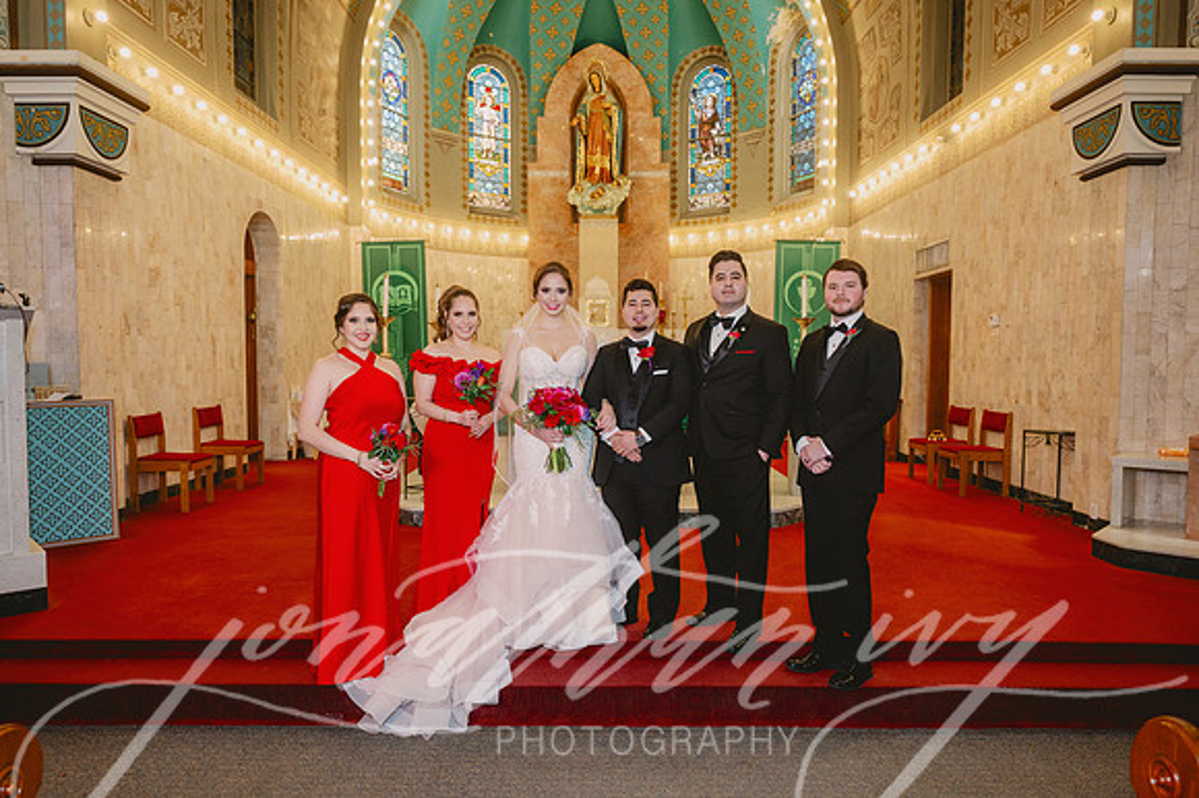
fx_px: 799
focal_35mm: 24
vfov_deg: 53.1
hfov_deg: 73.8
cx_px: 600
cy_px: 399
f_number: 4
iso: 1000
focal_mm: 24
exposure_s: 1/125
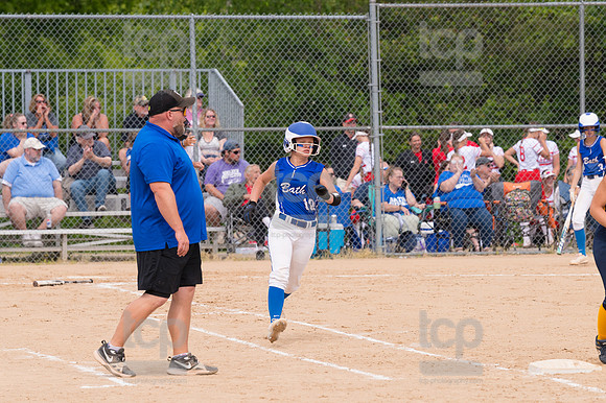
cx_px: 303
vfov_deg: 5.0
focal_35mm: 277
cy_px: 202
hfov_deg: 7.4
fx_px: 4660
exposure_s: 1/1600
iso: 320
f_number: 5.6
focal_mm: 185
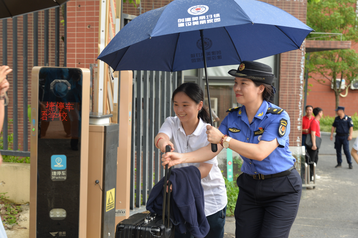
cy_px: 119
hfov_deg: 38.2
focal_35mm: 52
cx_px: 179
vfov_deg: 26.0
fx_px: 517
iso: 400
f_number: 5.6
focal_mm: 52
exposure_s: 1/125
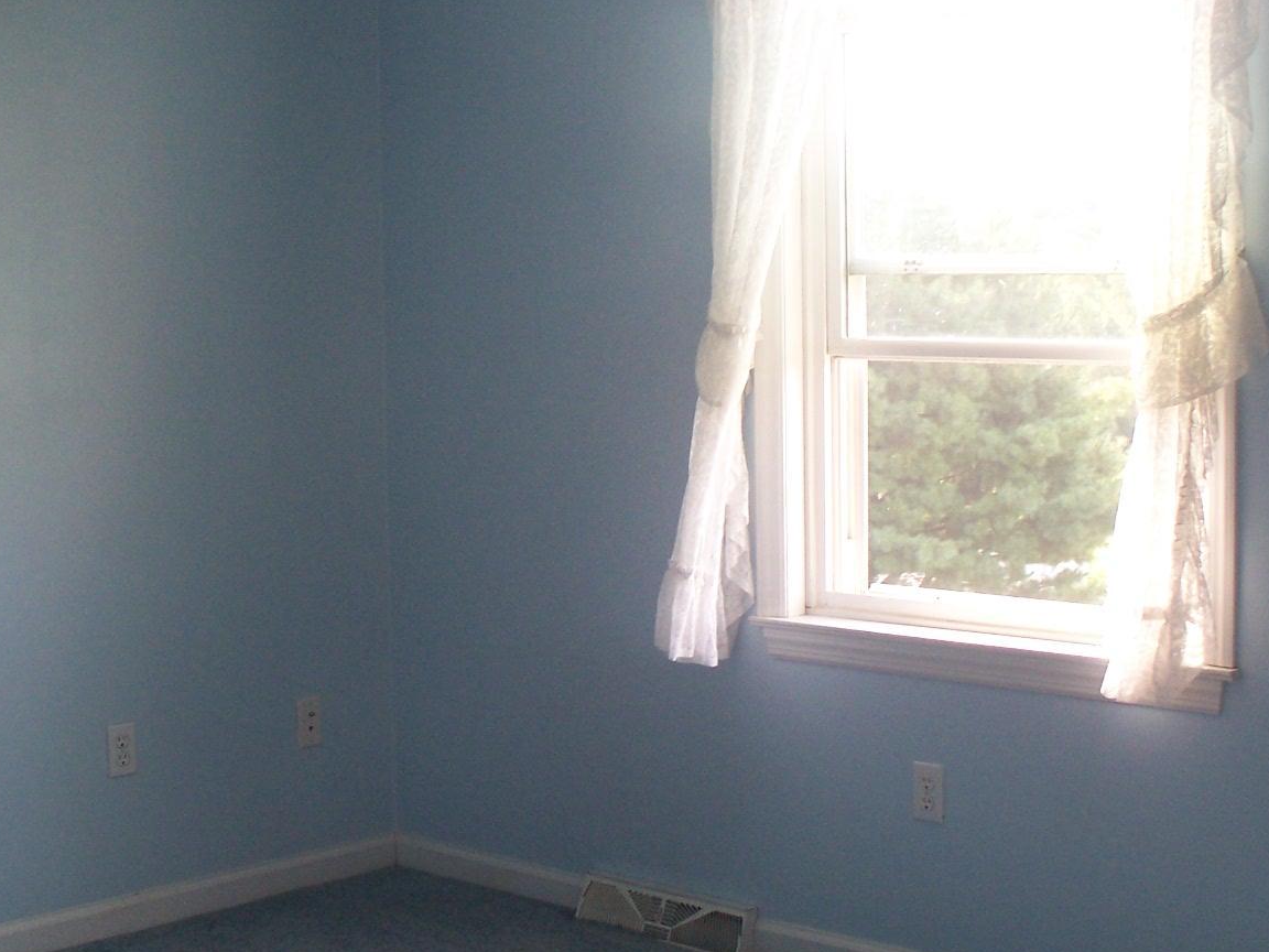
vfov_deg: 22.9
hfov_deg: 30.3
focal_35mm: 64
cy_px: 419
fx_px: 2346
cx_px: 677
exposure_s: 1/60
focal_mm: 7.54
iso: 160
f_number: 2.8
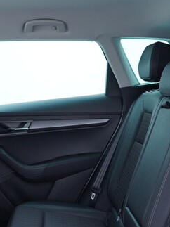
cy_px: 121
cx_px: 91
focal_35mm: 59
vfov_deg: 32.7
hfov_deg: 24.8
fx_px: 387
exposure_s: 1/40
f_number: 2.8
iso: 250
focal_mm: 24
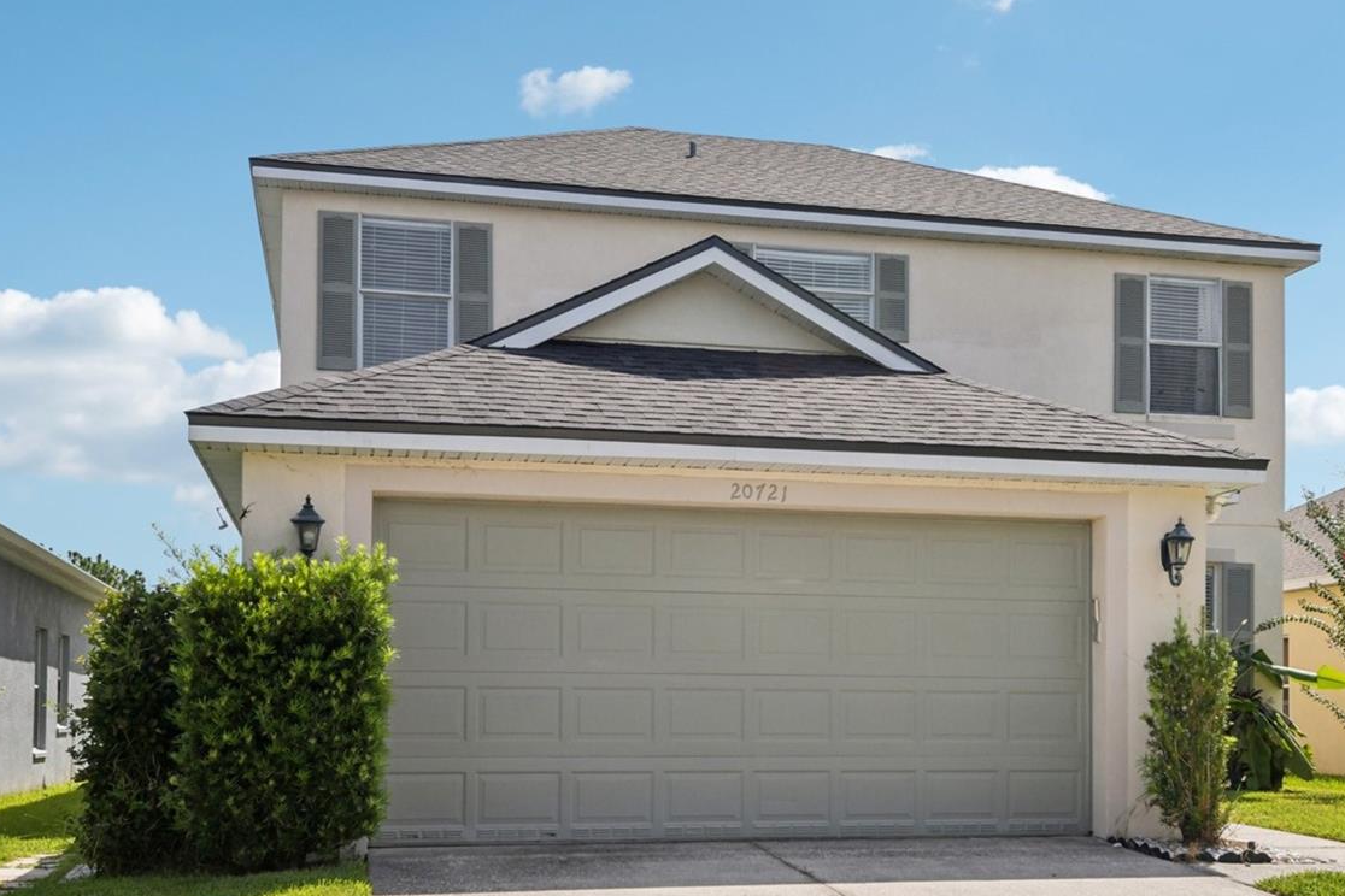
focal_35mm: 43
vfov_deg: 31.2
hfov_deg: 45.3
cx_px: 779
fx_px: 1606
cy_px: 468
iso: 400
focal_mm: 30
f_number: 8
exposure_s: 1/2000
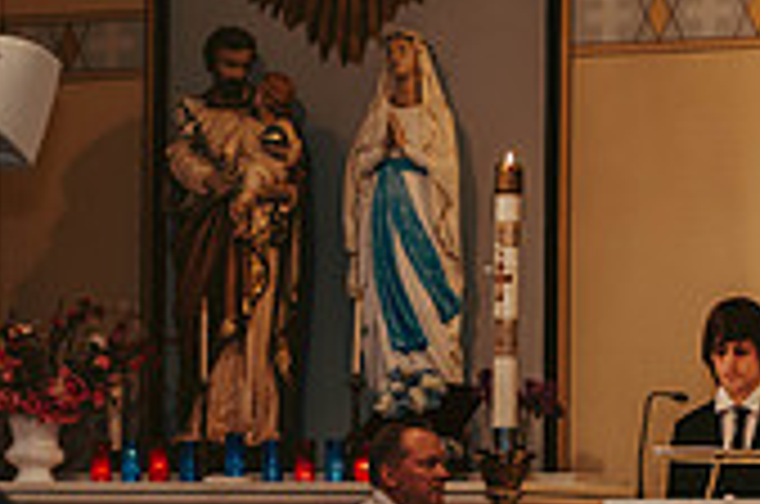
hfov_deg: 11.9
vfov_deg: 7.9
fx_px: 3624
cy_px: 470
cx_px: 648
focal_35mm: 172
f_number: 2.8
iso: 800
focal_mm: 50
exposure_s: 1/125
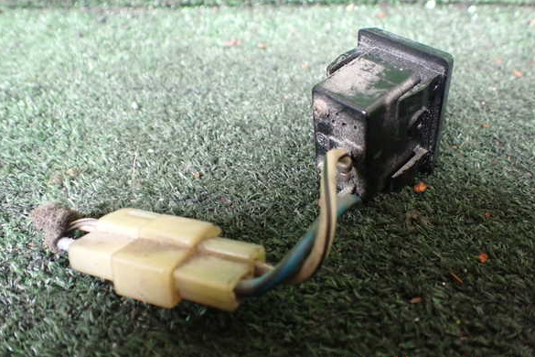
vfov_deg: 41.1
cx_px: 270
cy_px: 172
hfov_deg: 58.7
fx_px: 476
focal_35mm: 32
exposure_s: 1/100
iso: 800
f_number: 2.3
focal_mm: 5.4
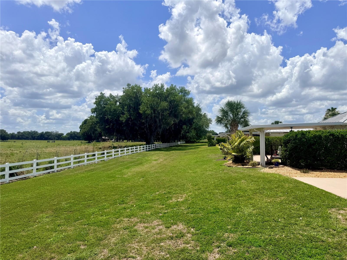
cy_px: 130
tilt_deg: +4.4
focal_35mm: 24
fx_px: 241
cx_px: 174
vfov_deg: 56.8
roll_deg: -0.5
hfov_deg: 71.6
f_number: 1.78
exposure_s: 1/10309
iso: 80
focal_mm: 6.76
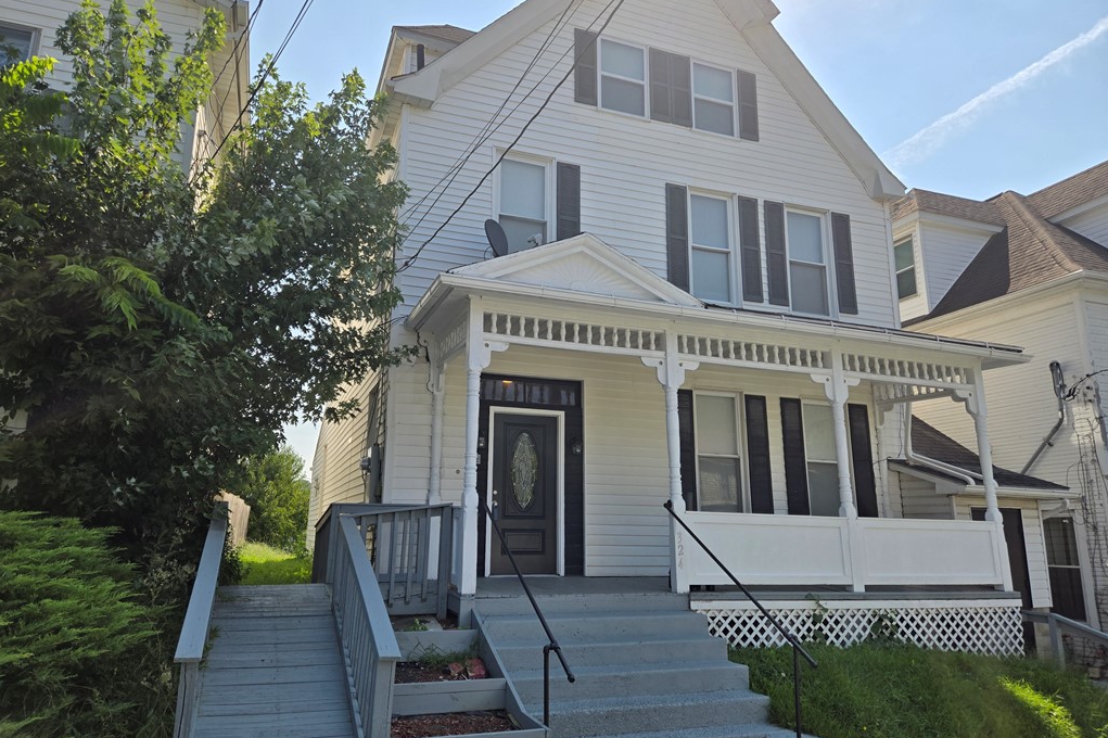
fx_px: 738
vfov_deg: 53.1
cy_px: 359
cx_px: 553
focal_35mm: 24
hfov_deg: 73.8
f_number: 1.8
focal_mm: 5.4
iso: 25
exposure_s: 1/2760
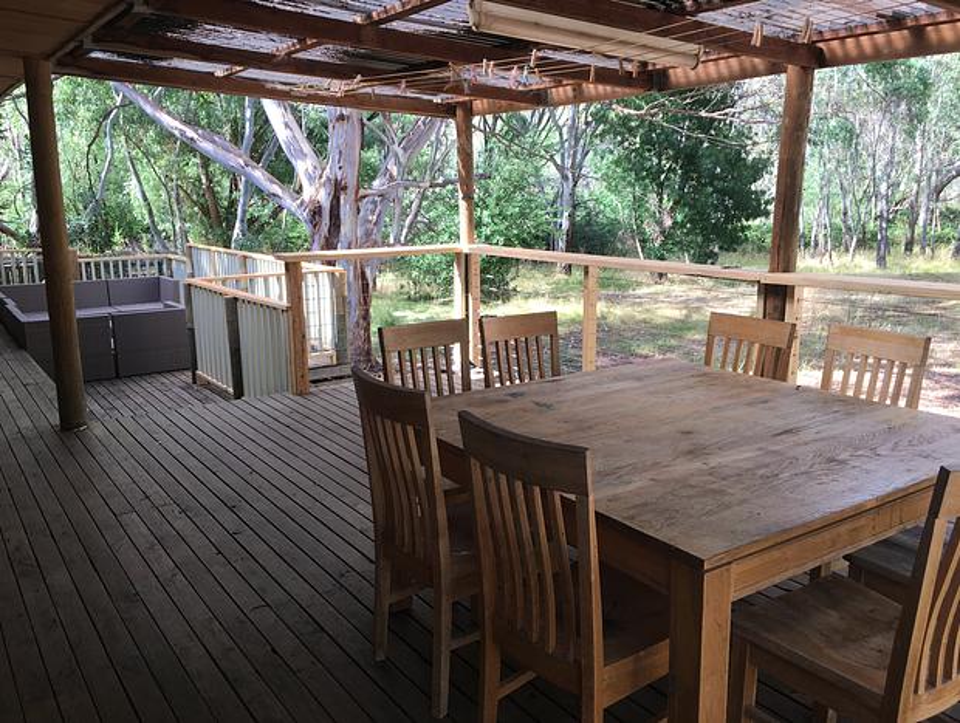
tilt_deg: -12.2
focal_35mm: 29
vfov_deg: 48.3
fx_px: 805
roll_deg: +0.6
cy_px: 362
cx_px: 480
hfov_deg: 61.6
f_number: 2.2
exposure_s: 1/127
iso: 25
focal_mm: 4.15
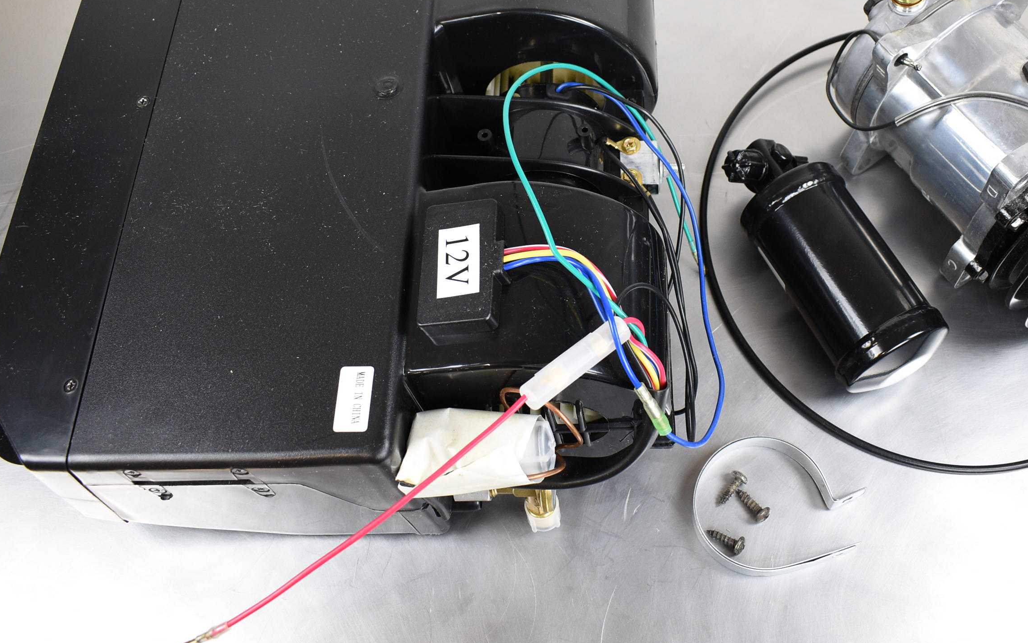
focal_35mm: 36
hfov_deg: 53.7
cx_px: 601
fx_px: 1009
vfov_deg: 35.0
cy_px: 206
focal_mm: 18
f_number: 5
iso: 800
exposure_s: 1/100
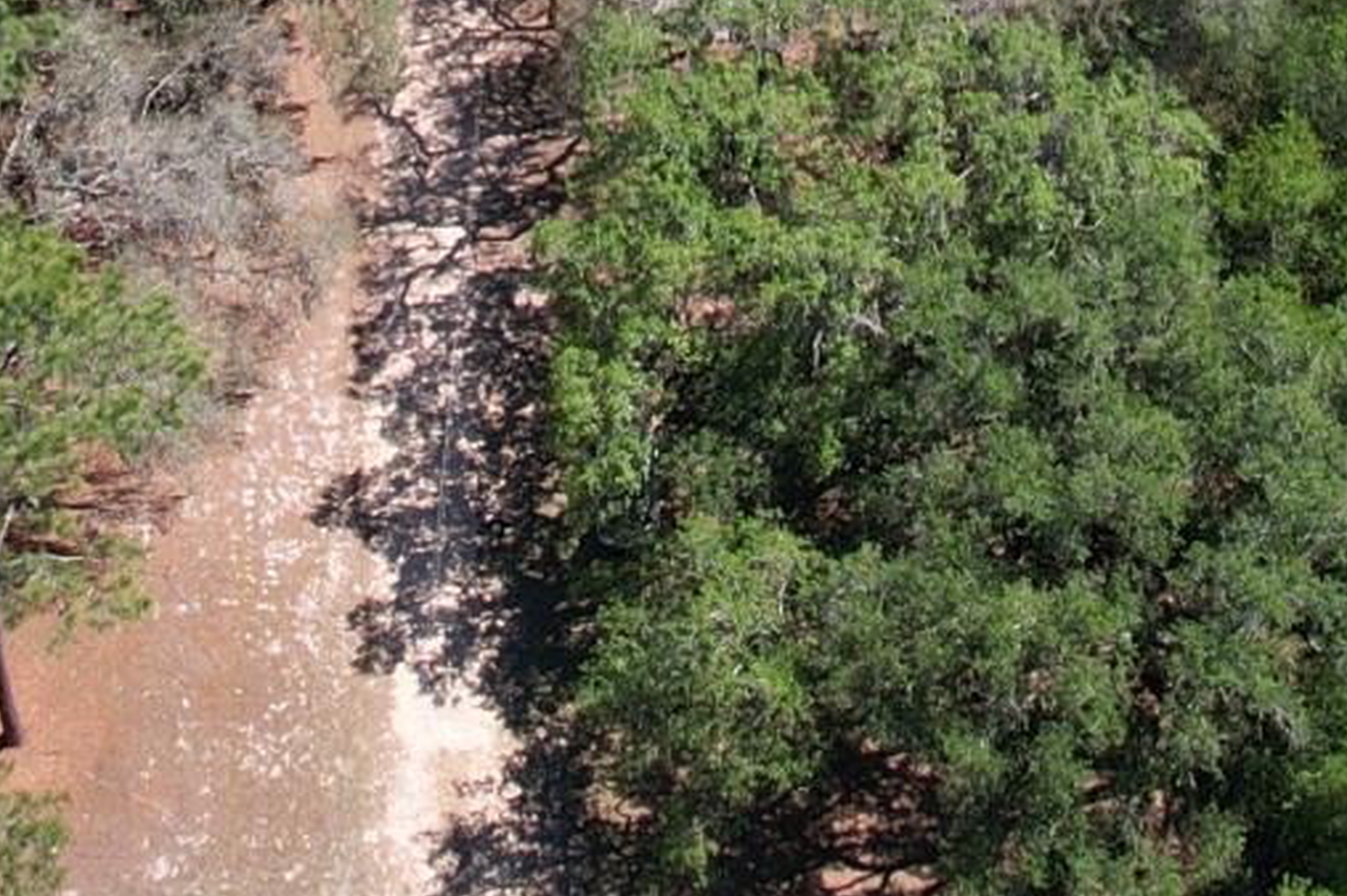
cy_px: -904
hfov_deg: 15.8
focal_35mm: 130
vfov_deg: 9.8
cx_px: 809
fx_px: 4861
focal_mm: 8.38
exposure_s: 1/40
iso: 100
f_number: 2.8
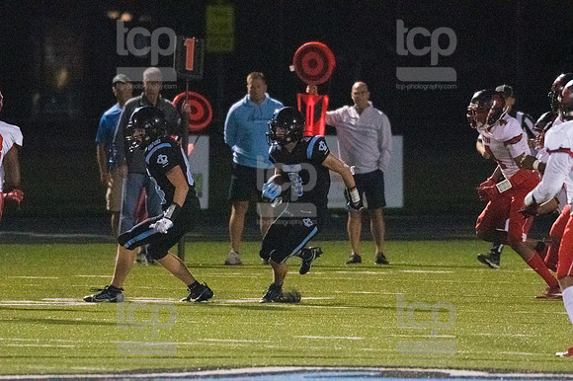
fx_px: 8828
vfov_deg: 2.5
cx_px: 286
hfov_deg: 3.7
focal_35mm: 555
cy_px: 190
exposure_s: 1/1600
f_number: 5.6
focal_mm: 370
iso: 10000
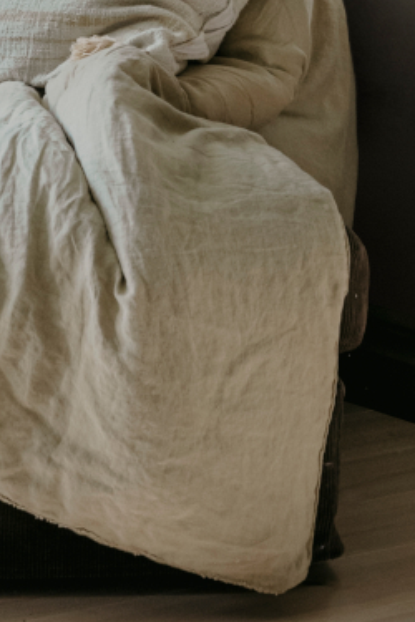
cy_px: -413
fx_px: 3458
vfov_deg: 9.9
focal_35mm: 200
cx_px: 91
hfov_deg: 6.9
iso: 1000
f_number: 5
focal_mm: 50
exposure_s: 1/30
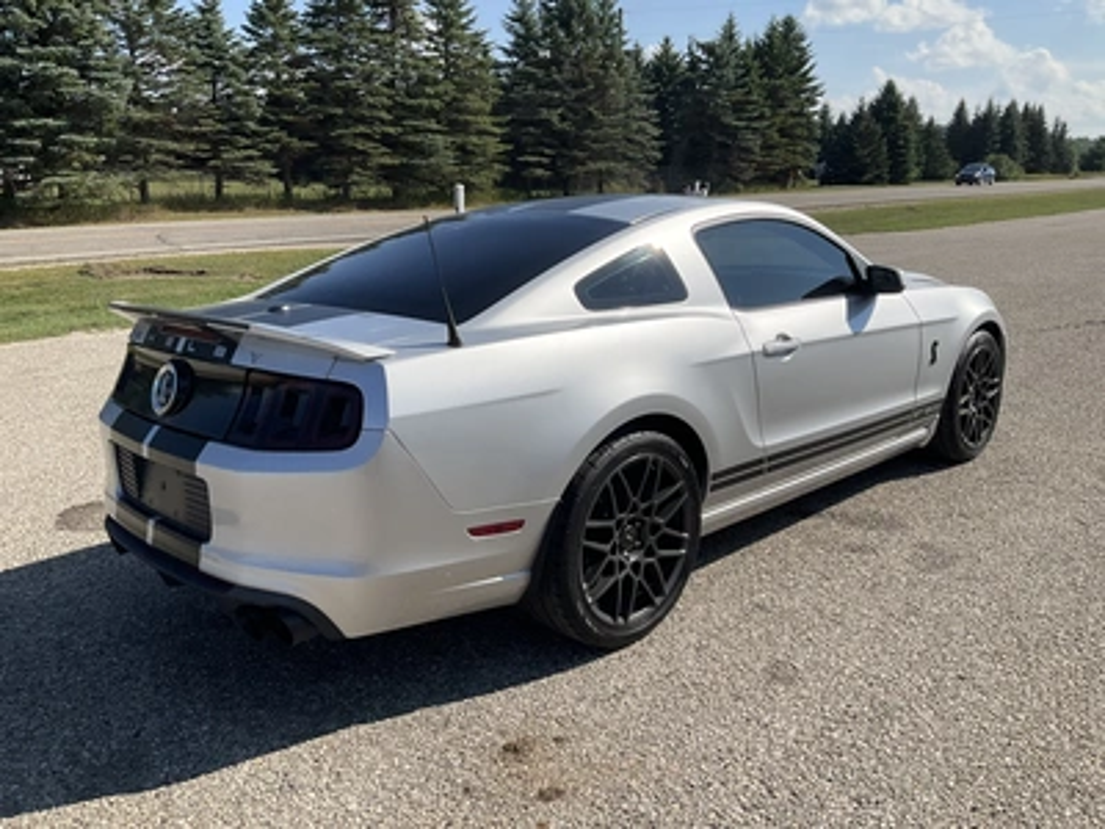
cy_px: 414
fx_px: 926
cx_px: 552
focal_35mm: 29
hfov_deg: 61.7
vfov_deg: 48.2
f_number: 1.8
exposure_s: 1/2227
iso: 25
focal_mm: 3
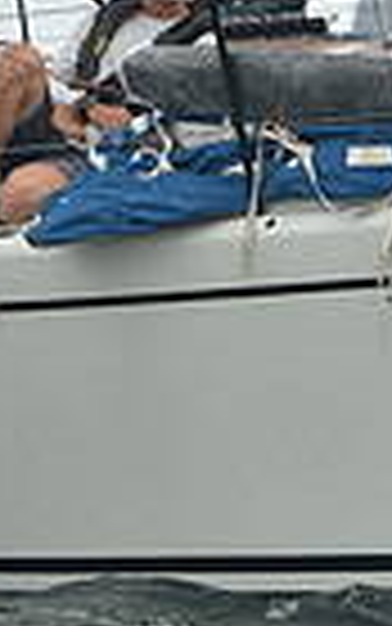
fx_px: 8862
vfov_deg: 4.0
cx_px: 239
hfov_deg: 2.5
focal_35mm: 519
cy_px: 74
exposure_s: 1/640
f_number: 5
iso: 250
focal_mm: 122
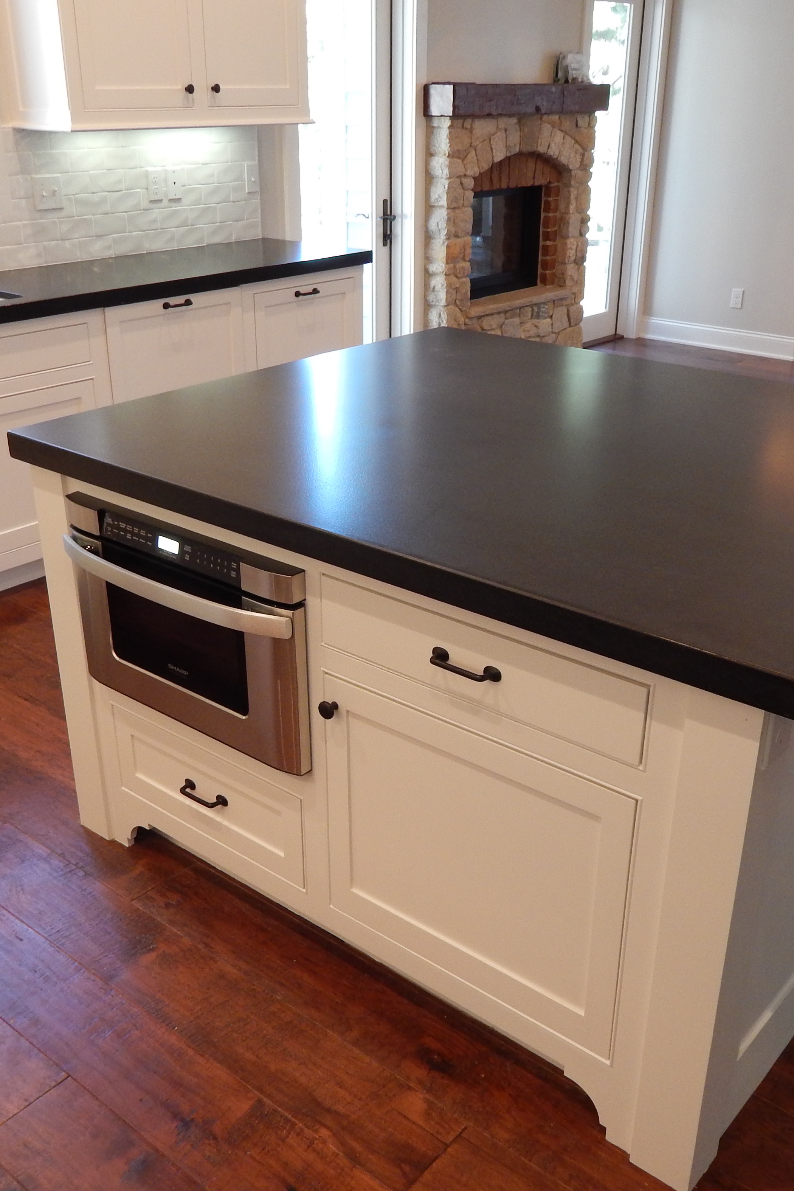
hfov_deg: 37.9
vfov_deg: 54.4
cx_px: 402
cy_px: 648
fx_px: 1158
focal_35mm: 35
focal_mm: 4
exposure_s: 1/30
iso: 220
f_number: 3
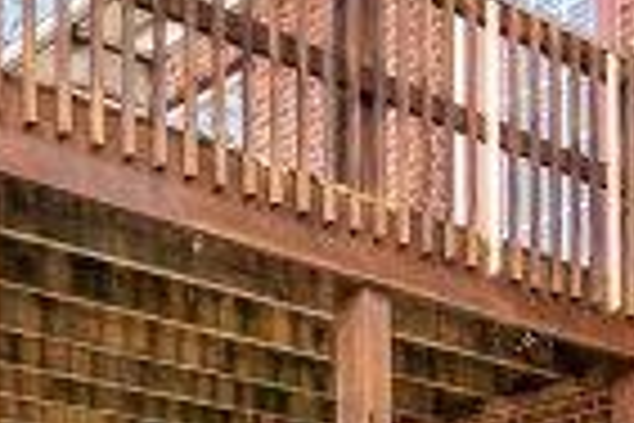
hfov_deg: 23.2
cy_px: 837
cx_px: 52
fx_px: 1497
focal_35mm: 85
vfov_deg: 13.7
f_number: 11
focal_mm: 16
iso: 400
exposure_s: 1/50
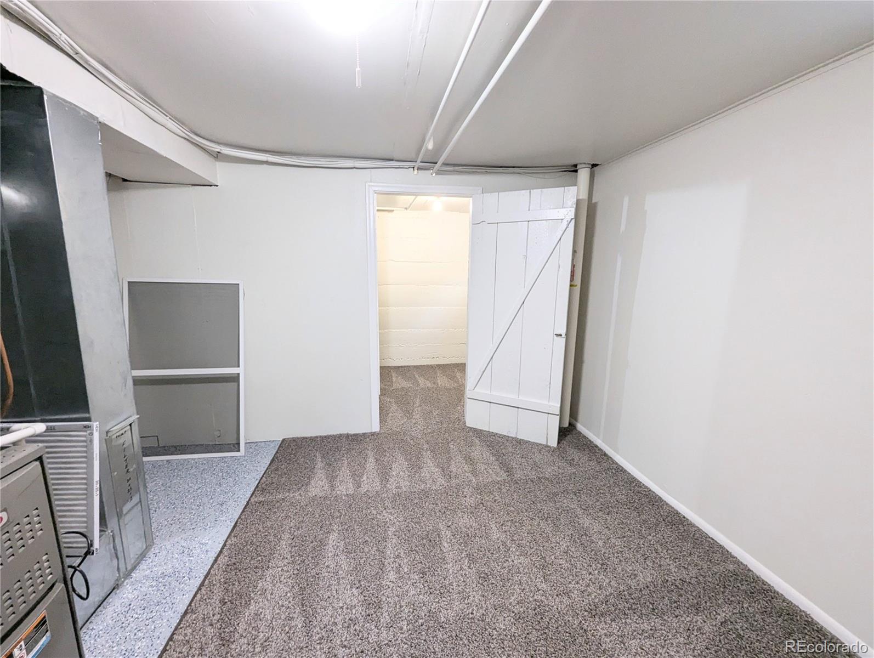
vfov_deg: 90.1
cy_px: 329
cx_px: 437
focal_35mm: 13
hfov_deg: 106.1
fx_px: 329
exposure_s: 1/60
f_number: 2.2
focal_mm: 1.95
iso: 213
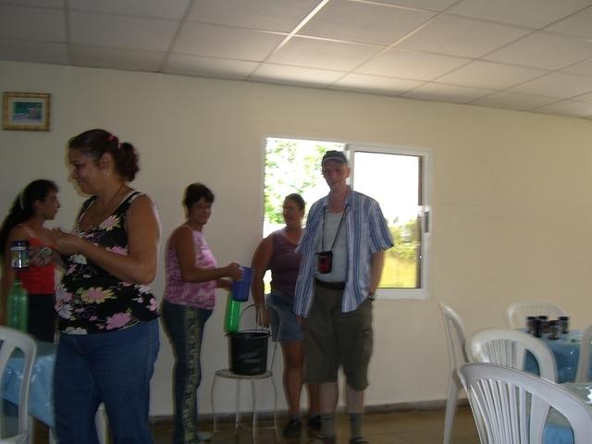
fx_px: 650
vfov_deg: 37.7
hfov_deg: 49.0
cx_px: 296
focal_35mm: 38
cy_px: 222
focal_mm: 7.9
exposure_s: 1/80
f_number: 2.8
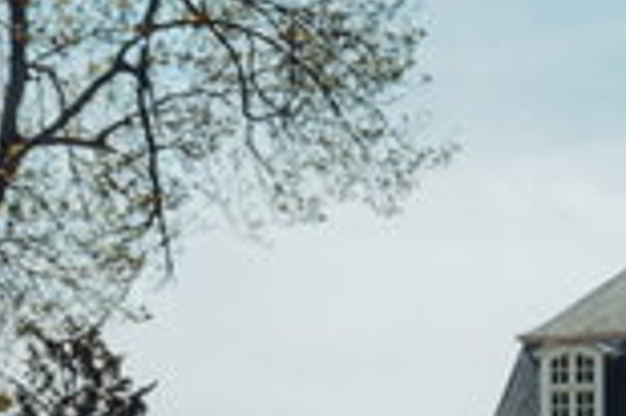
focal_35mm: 178
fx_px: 3092
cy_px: 943
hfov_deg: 10.2
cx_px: 1438
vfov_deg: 7.3
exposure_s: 1/160
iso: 100
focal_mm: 36
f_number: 5.6
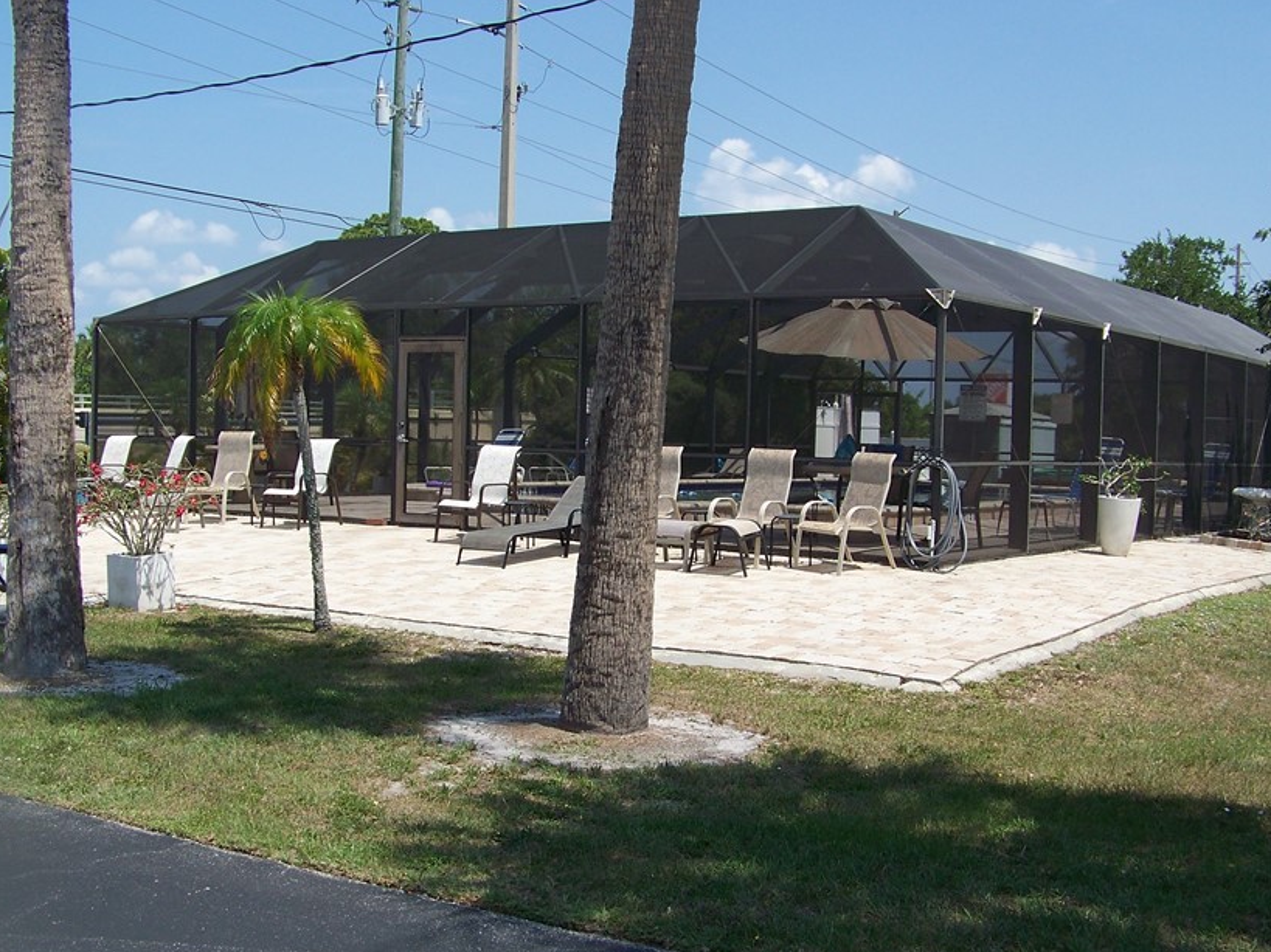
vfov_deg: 32.2
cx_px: 630
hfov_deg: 42.1
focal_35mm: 45
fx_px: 1652
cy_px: 493
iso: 64
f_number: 4
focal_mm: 5.85
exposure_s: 1/500
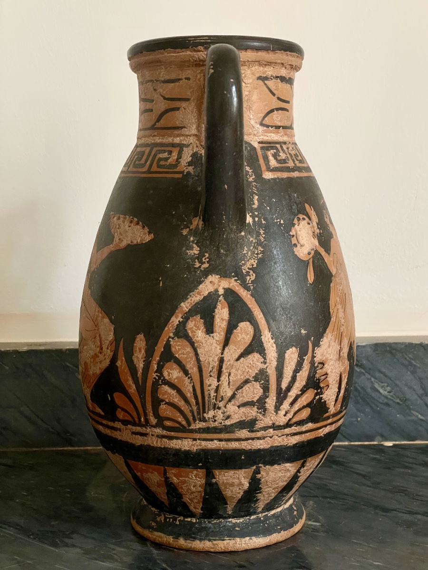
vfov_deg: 36.8
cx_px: 214
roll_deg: +2.1
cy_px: 285
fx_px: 857
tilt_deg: -5.6
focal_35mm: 52
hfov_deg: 28.0
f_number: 2
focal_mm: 6
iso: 200
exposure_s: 1/99
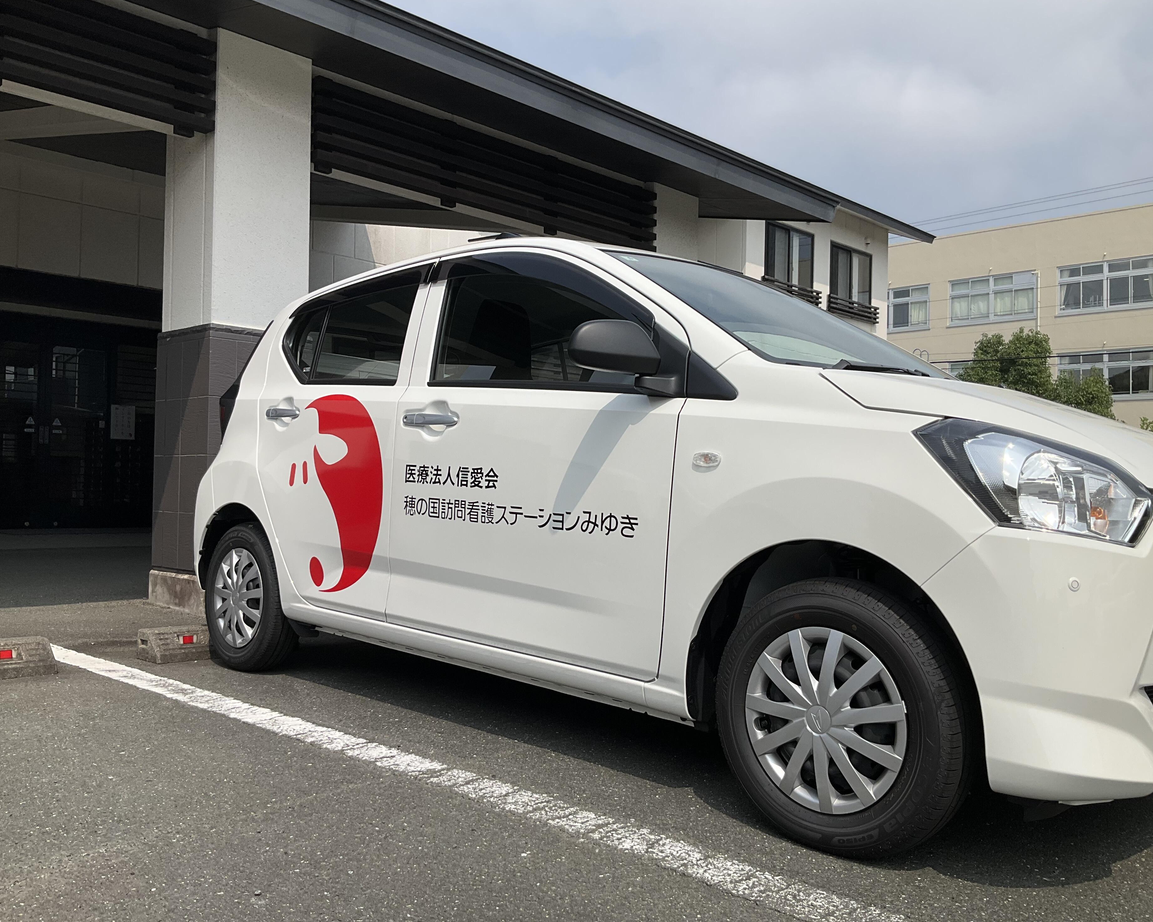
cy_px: 465
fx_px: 1058
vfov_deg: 47.1
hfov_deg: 57.2
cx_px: 581
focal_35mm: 31
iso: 25
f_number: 1.8
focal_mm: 3
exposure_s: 1/3534
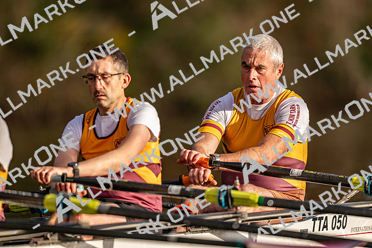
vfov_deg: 2.3
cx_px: 186
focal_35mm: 600
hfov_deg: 3.4
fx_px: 6201
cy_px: 124
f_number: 4
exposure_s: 1/2500
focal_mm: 600
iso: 320
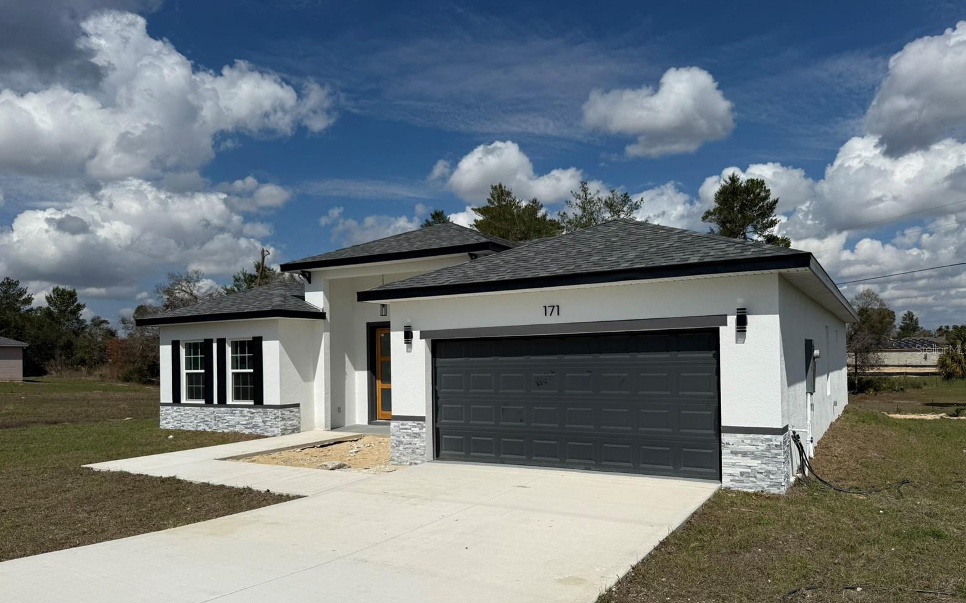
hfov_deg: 70.4
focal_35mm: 26
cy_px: 349
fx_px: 684
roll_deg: +1.0
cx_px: 480
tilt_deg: +1.1
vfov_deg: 47.4
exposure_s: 1/14286
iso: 64
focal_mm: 6.76
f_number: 1.78
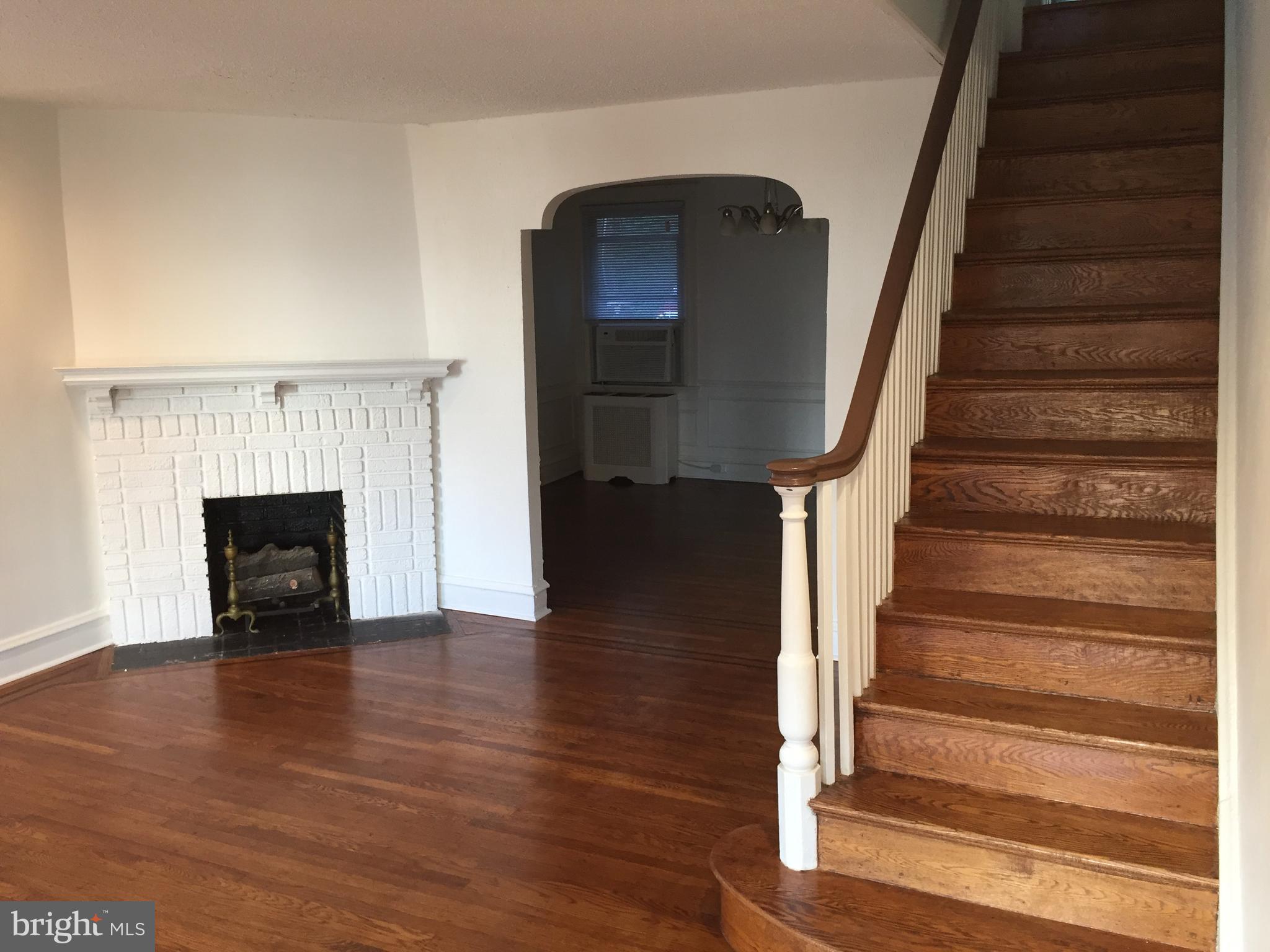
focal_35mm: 29
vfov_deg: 48.2
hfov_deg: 61.7
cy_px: 476
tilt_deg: -10.6
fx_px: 1064
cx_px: 635
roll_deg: +1.4
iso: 80
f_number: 2.2
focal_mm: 4.15
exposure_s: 1/30
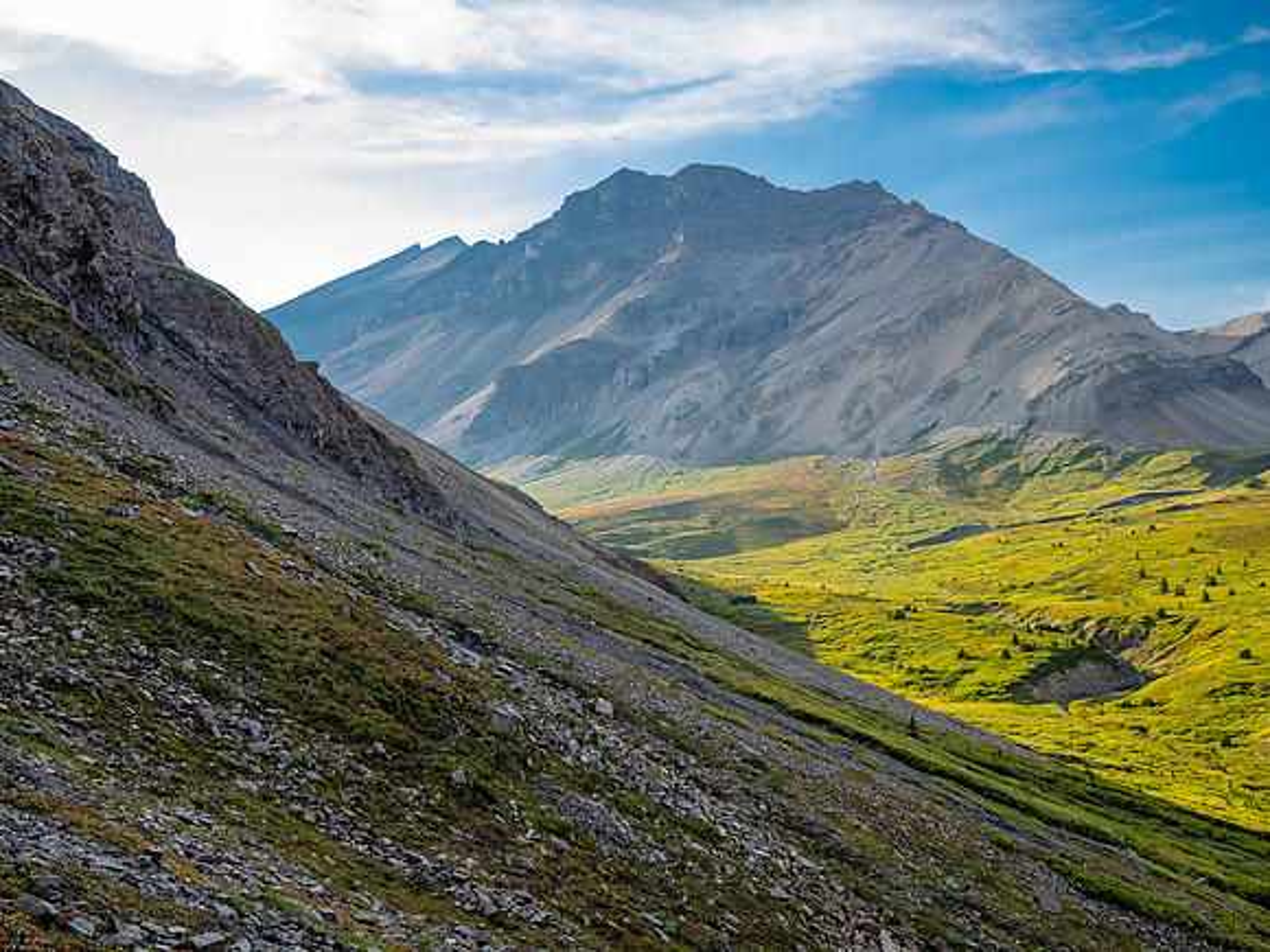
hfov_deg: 51.4
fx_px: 1321
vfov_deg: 39.7
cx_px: 635
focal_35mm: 36
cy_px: 476
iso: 200
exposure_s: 1/60
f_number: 8
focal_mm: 18
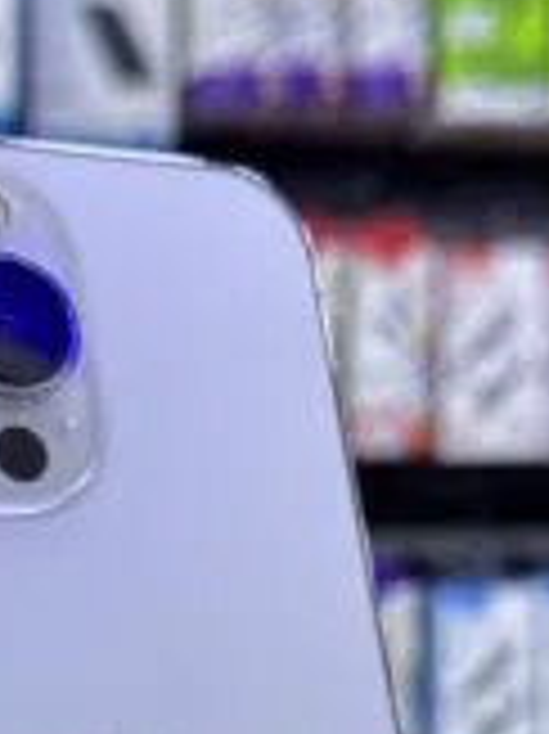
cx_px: 112
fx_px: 1821
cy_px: 829
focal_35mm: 86
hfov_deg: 17.0
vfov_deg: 21.5
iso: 80
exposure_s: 1/238
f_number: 1.78
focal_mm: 6.76
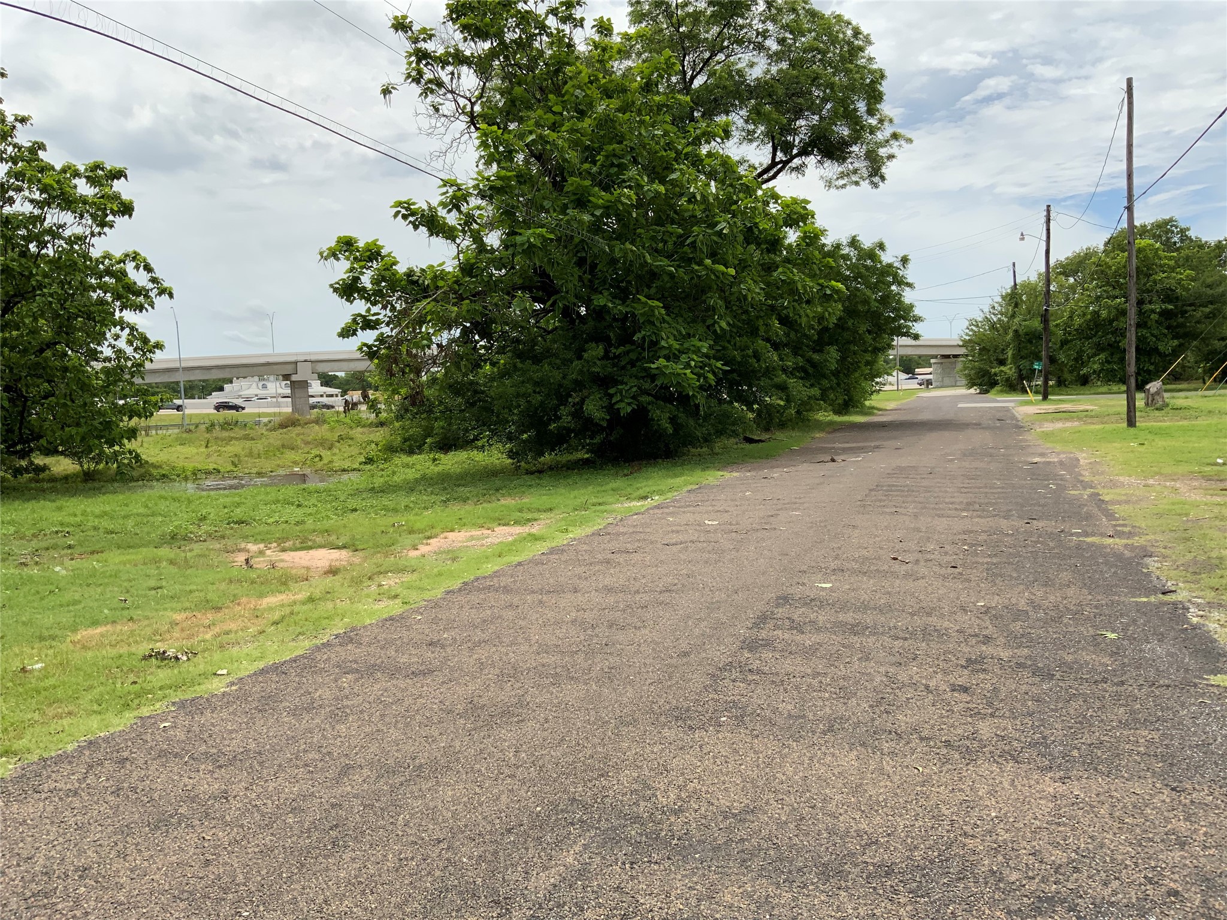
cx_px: 614
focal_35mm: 29
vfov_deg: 48.2
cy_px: 460
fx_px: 1028
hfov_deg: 61.7
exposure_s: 1/1912
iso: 16
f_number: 1.8
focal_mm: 3
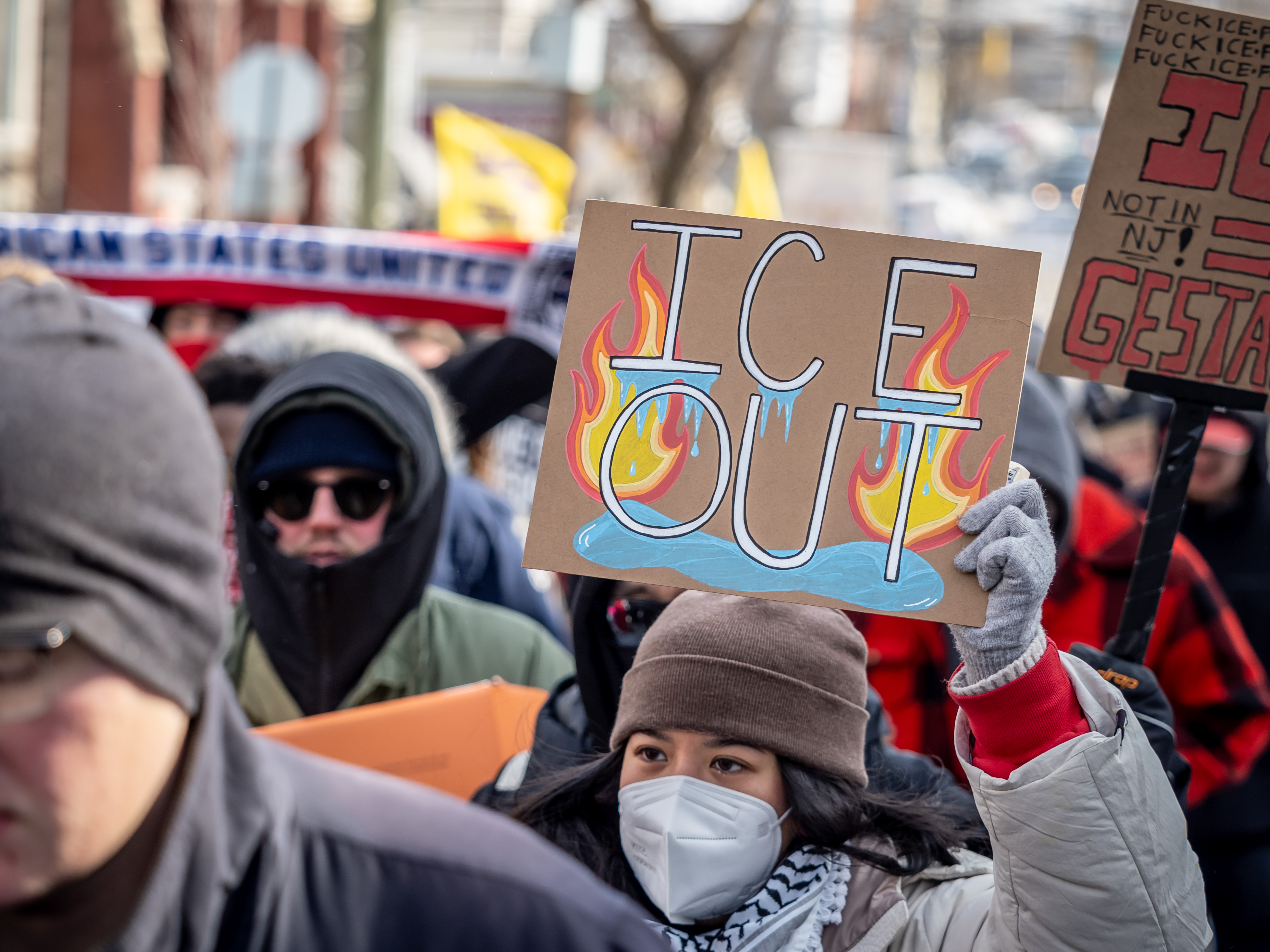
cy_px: 476
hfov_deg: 14.7
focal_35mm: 134
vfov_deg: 11.1
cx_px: 635
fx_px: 4916
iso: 200
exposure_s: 1/1000
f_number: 2.8
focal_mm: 67
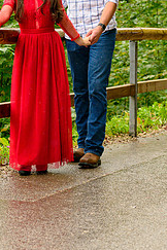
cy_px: 31
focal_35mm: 148
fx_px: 1030
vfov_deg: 13.8
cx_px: 52
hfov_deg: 9.3
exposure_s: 1/1250
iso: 800
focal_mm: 80
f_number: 4.5
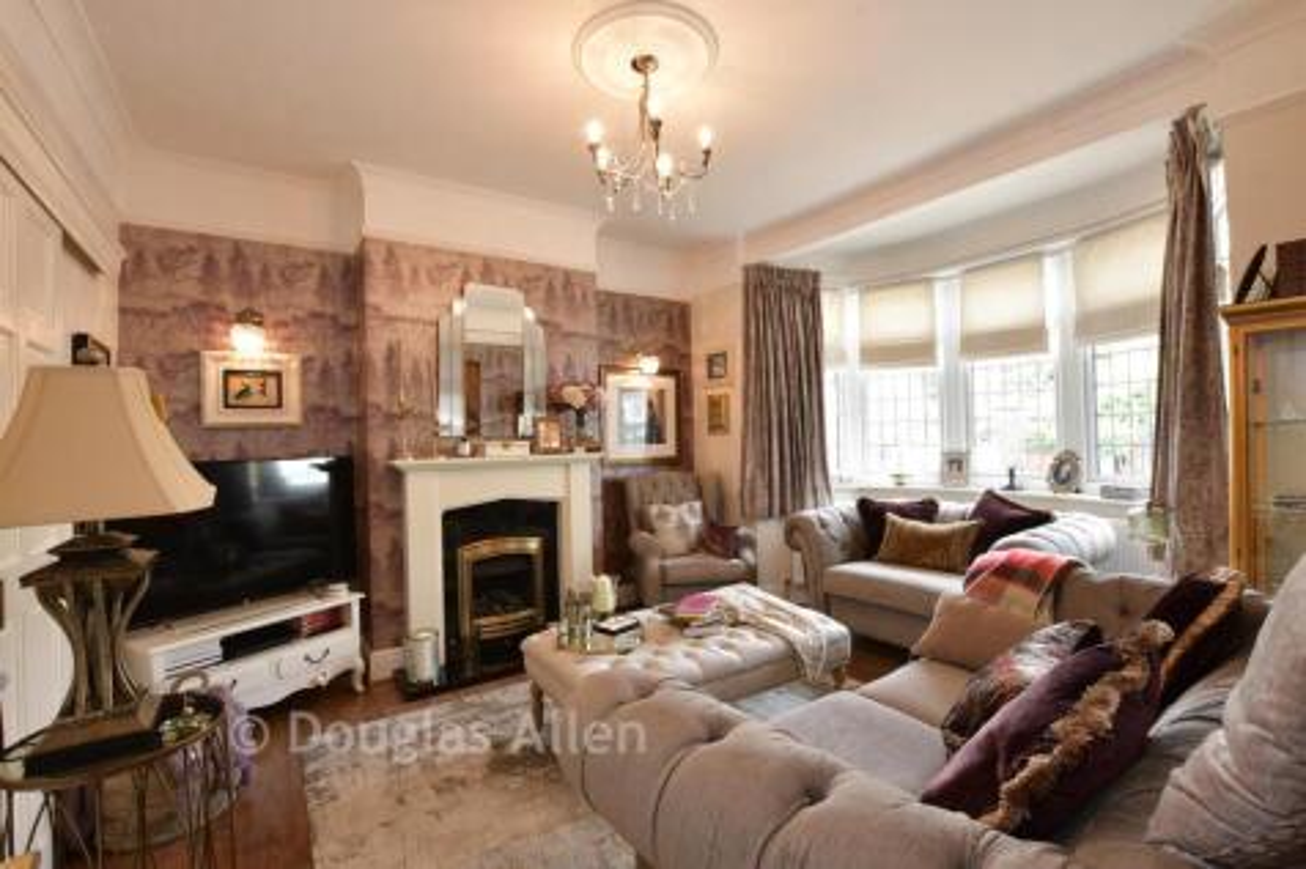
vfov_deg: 77.3
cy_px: 434
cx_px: 653
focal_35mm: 15
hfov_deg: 100.4
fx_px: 544
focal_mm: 10
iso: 125
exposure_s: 1/4
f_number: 8
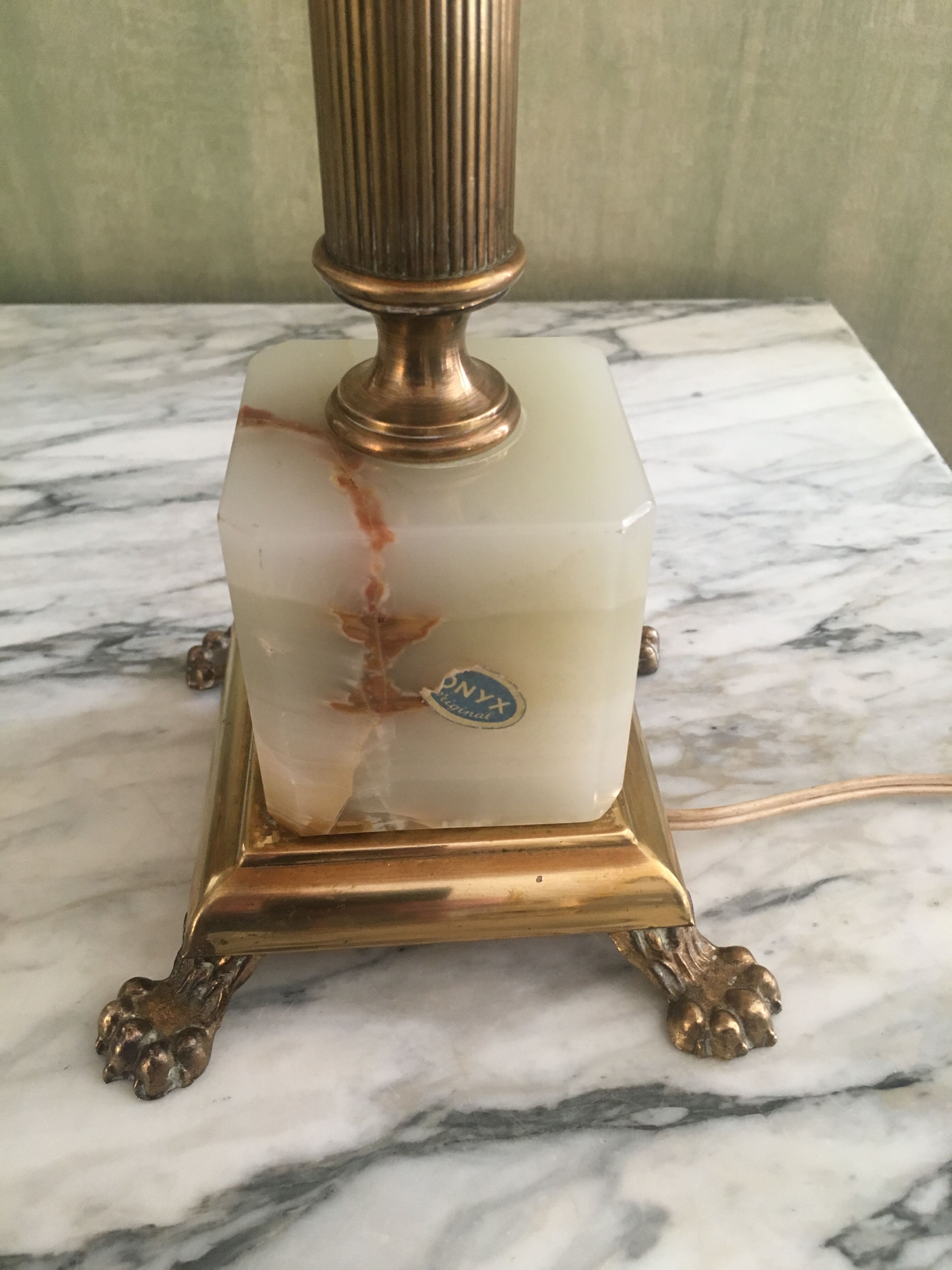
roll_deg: -0.7
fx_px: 1063
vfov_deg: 61.7
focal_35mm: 29
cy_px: 635
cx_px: 476
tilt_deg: -38.4
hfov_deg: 48.2
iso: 125
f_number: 2.2
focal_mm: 4.15
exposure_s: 1/30
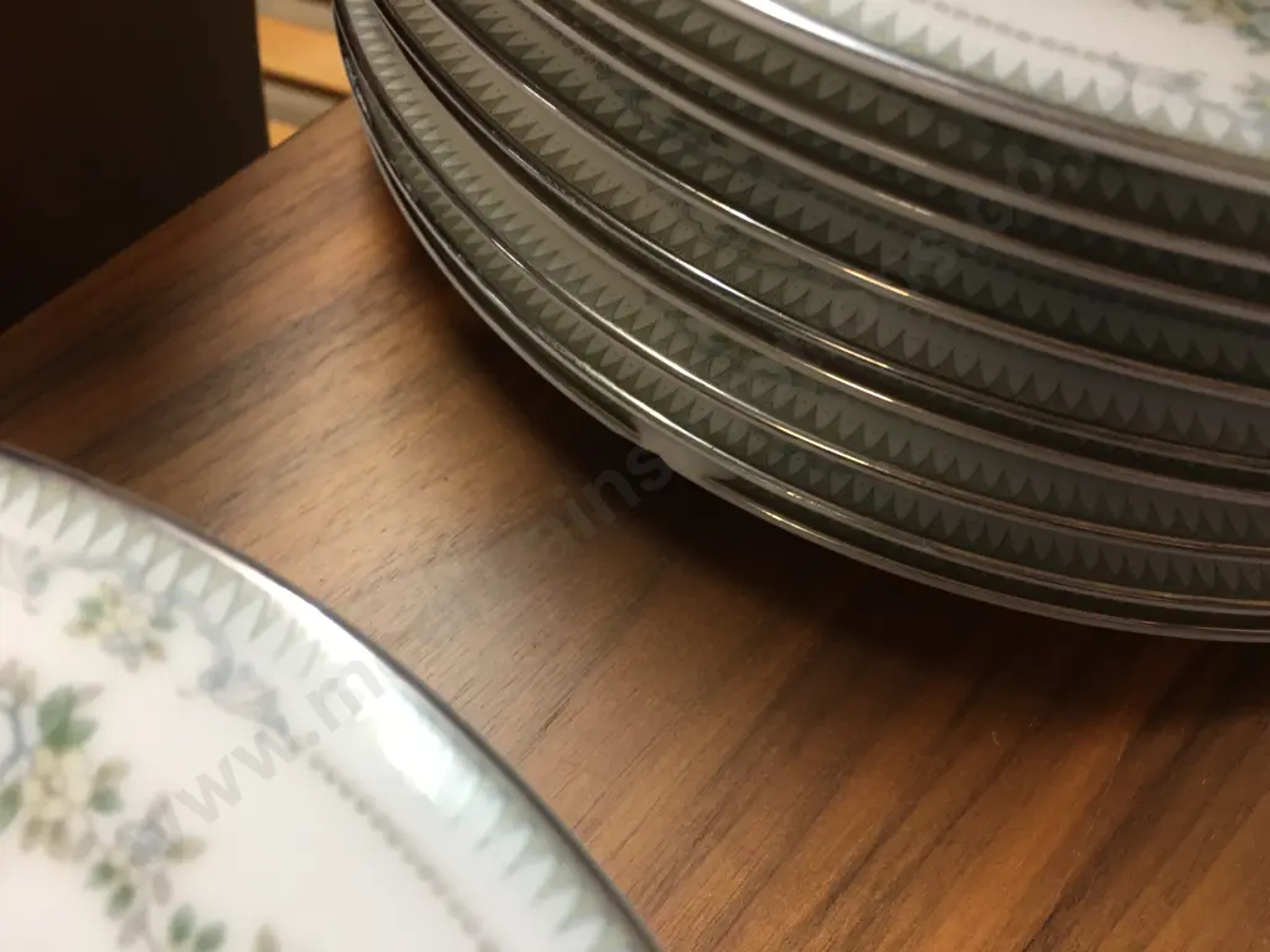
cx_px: 635
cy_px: 476
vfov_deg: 48.2
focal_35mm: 29
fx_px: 1064
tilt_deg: -56.5
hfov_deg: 61.7
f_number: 2.2
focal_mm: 4.15
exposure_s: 1/17
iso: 40
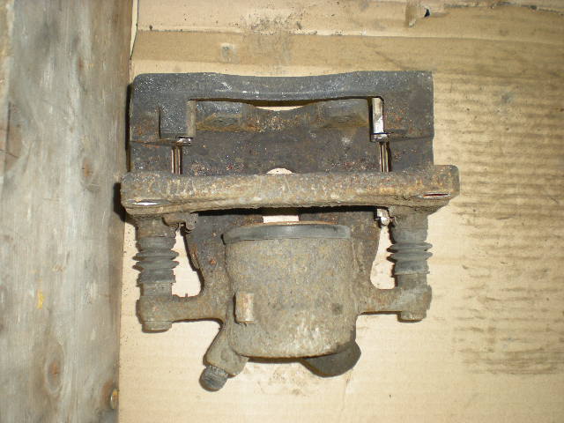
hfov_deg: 49.0
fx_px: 619
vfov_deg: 37.7
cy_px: 212
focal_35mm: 38
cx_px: 282
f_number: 3.1
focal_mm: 6.3
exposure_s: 1/60
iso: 76
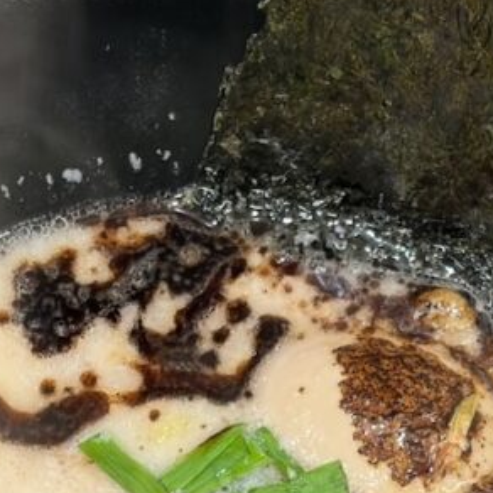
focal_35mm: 161
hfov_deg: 10.9
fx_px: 2594
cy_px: 562
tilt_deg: -61.9
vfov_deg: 10.7
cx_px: 216
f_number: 1.6
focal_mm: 5.96
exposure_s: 1/50
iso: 64
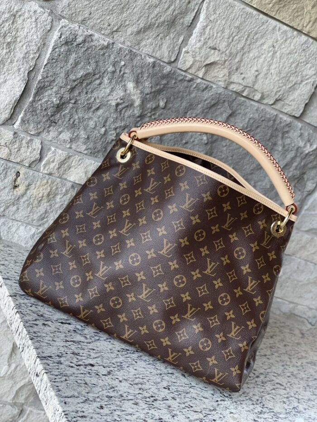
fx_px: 781
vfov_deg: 30.3
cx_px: 158
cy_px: 211
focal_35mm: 64
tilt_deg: -13.1
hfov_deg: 22.9
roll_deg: -26.2
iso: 100
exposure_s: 1/121
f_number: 2.2
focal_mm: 7.5
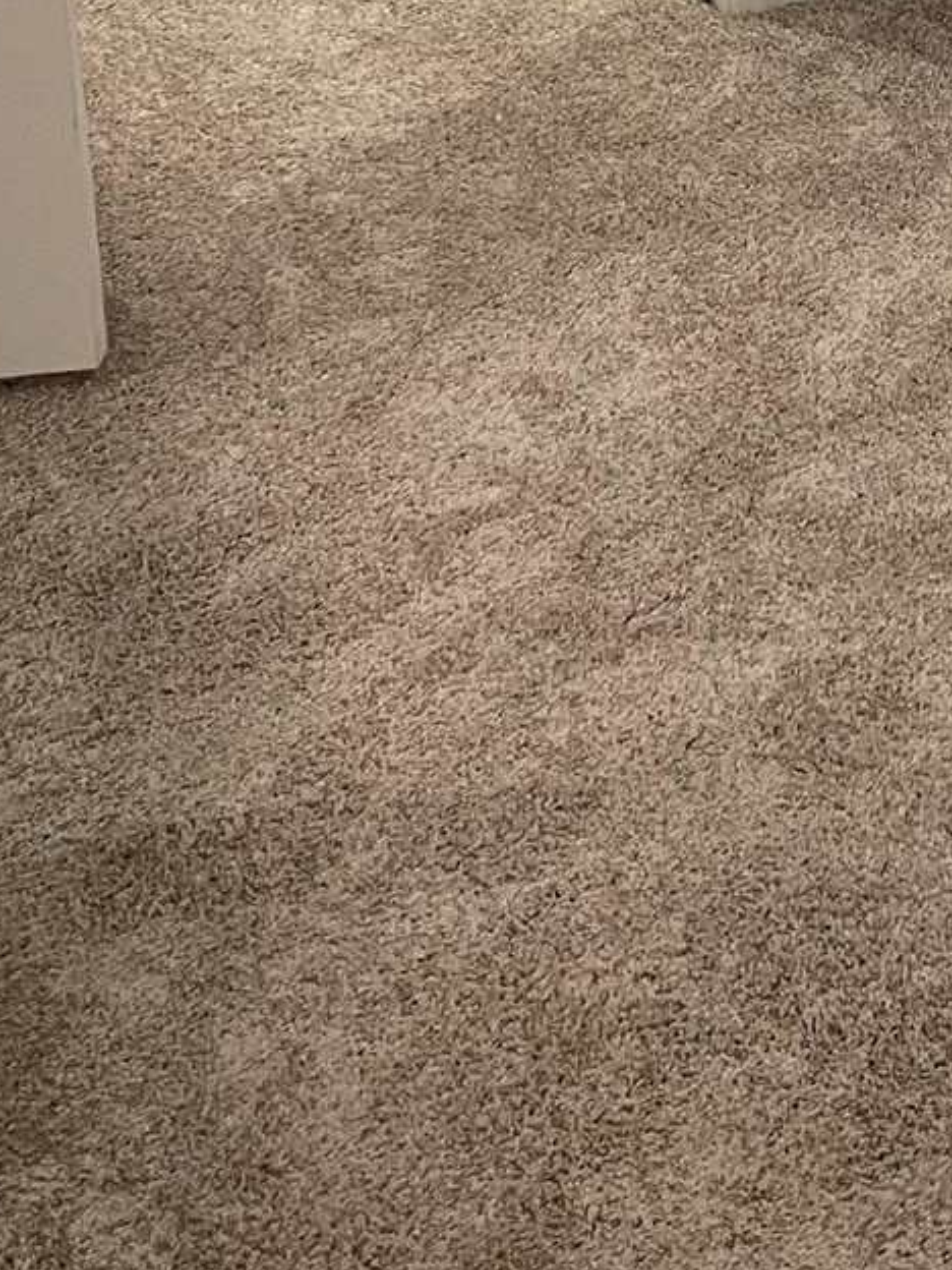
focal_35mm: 82
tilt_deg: -12.2
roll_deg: +1.6
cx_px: 1206
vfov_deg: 20.2
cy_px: -674
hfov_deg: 17.0
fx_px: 3007
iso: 160
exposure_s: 1/60
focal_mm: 5.1
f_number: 1.6
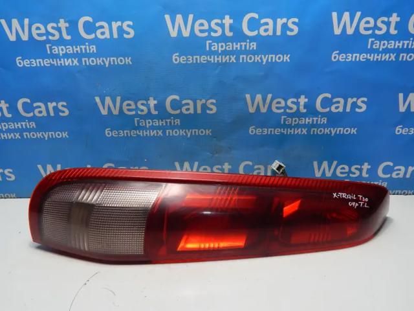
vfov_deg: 49.7
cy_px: 156
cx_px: 207
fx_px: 335
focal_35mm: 28
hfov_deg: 63.4
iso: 140
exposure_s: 1/30
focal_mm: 5.1
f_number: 3.2
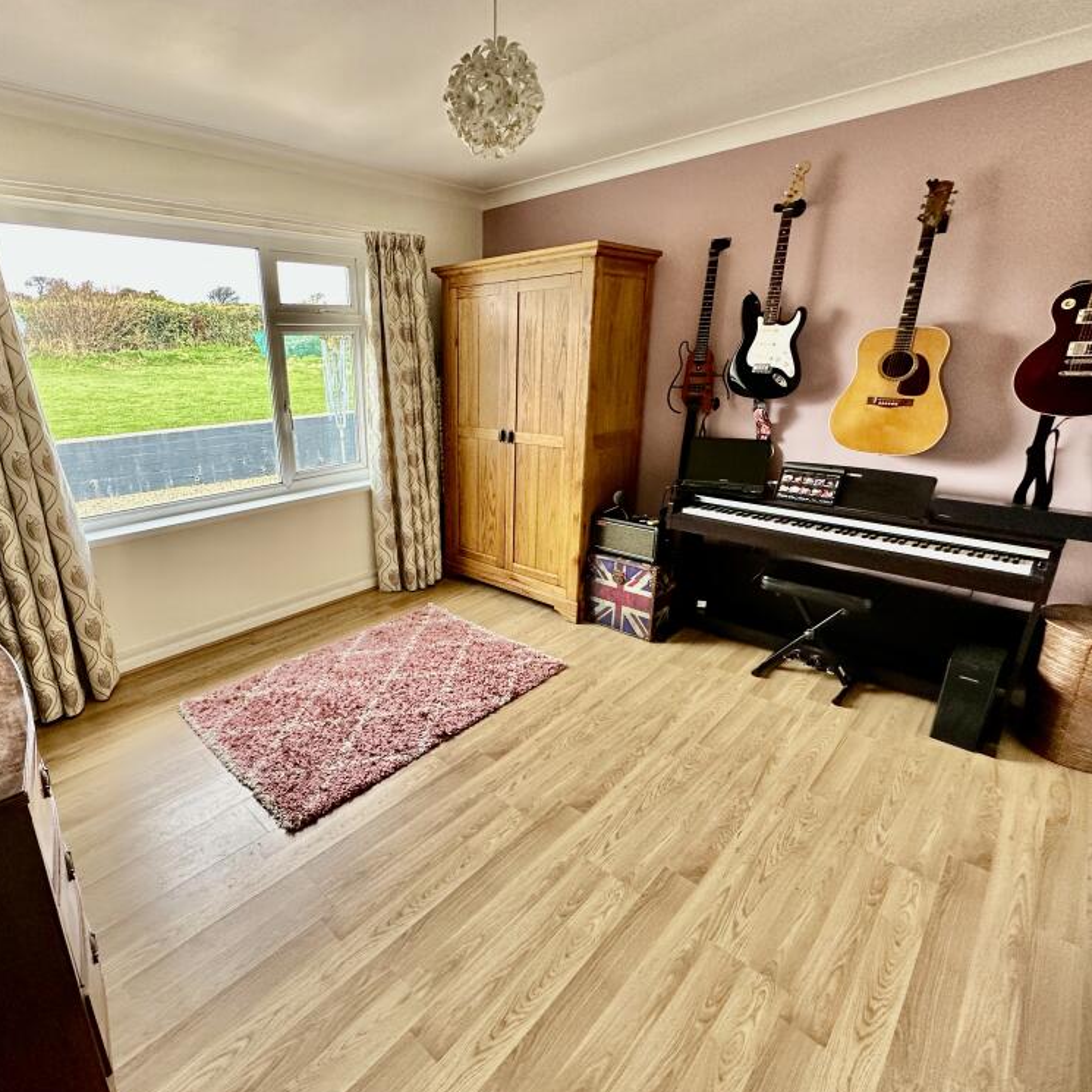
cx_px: 437
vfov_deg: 84.0
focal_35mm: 17
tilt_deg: -18.7
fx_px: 607
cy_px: 550
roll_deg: +1.1
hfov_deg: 83.0
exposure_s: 1/99
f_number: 2.2
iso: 200
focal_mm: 2.22
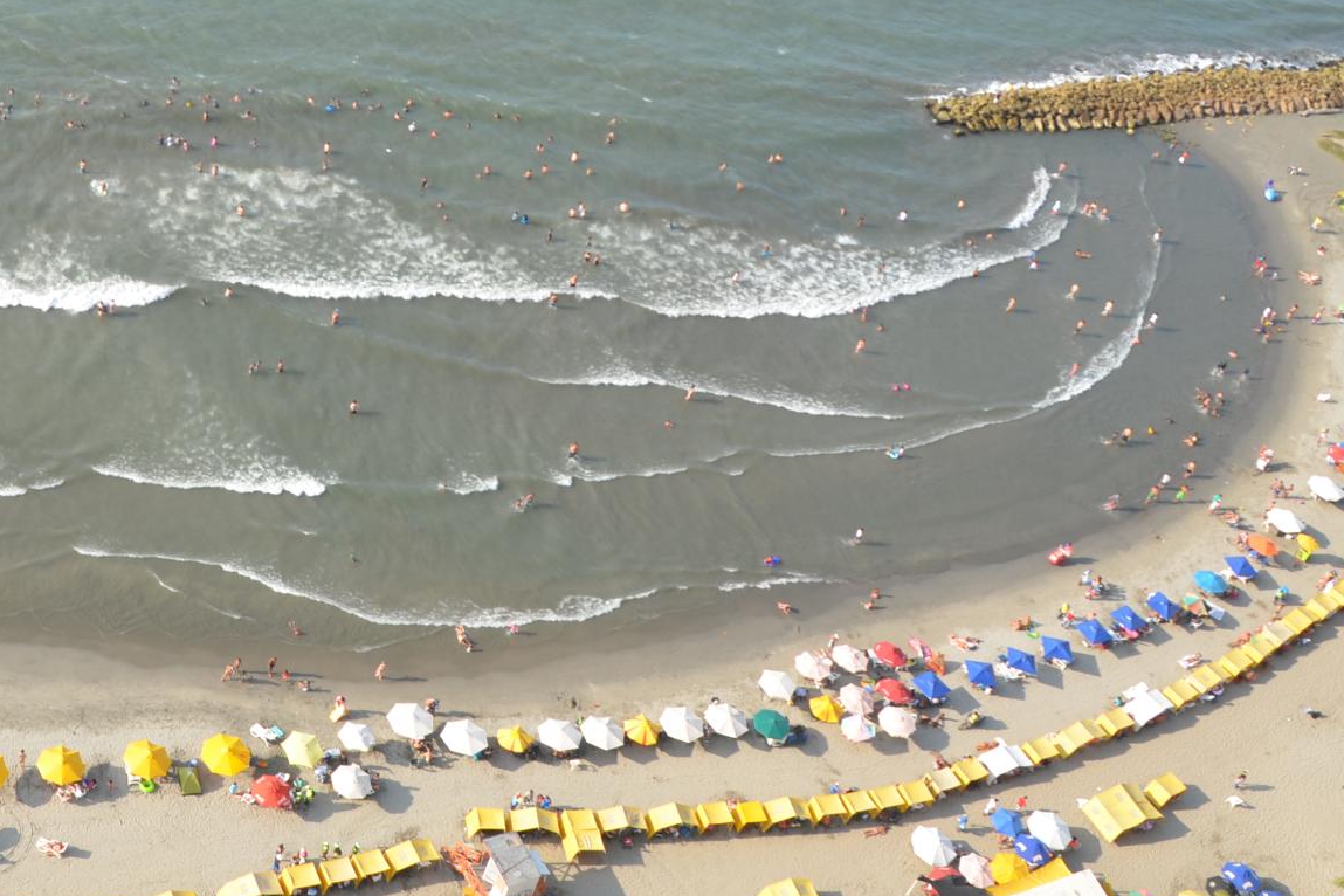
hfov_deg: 39.3
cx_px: 239
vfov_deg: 28.0
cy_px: 390
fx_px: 1792
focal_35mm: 48
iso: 160
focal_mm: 18
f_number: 8
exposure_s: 1/250
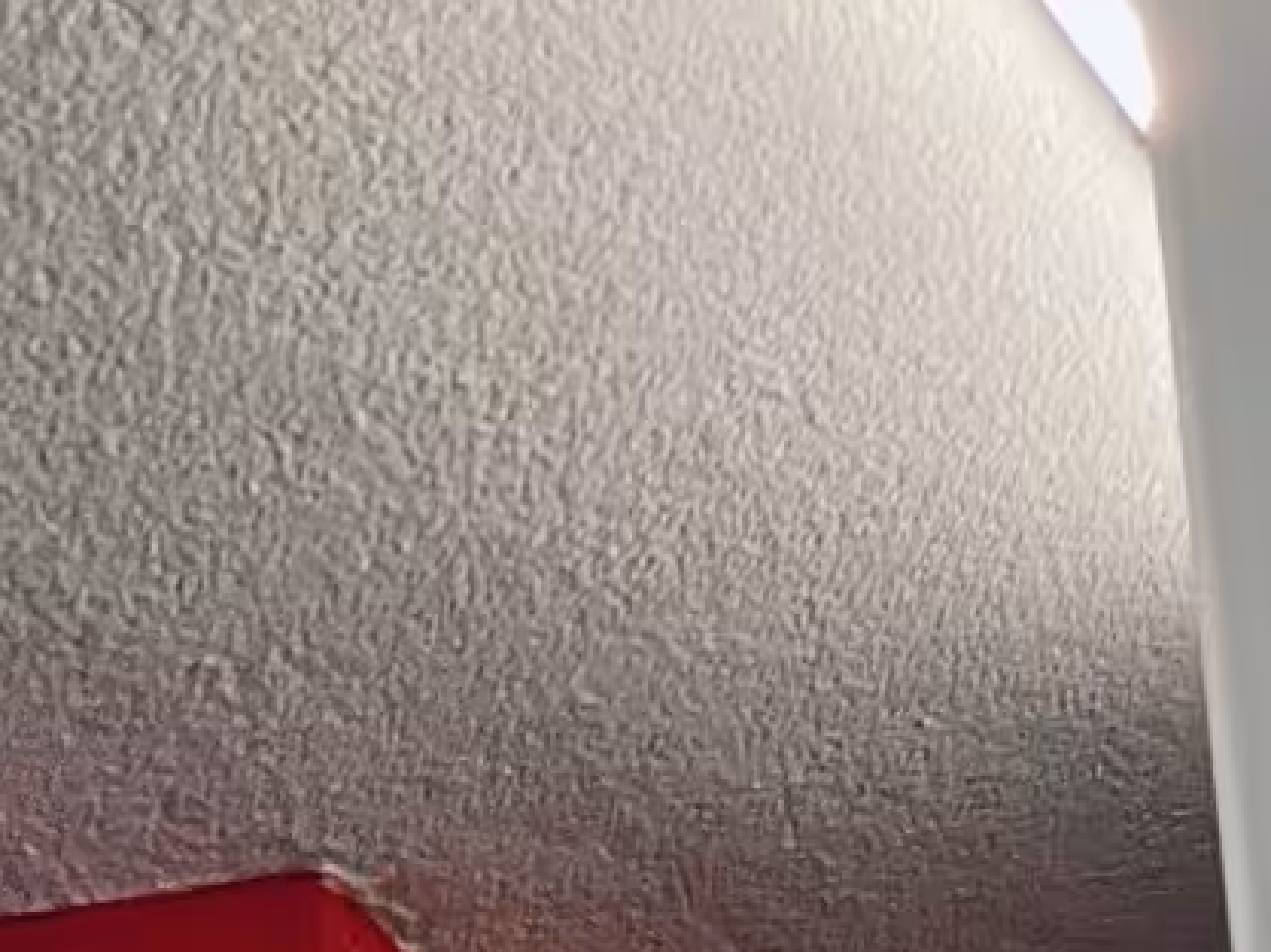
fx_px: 9357
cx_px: -1317
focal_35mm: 255
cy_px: -943
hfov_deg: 7.4
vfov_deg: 5.7
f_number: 2
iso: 200
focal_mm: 6
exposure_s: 1/120
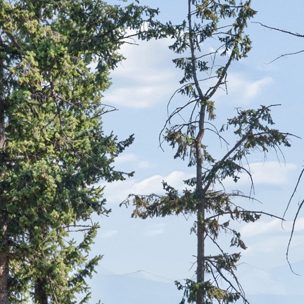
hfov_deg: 6.5
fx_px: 2663
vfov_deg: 6.5
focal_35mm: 268
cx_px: 291
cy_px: 371
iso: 100
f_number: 6.3
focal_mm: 55
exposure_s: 1/160
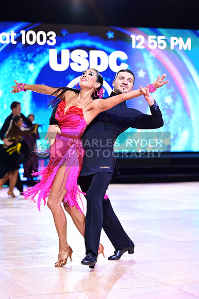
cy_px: 150
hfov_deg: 14.4
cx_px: 100
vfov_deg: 21.5
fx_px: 789
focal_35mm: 95
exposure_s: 1/400
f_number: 2.8
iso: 2000
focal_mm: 95
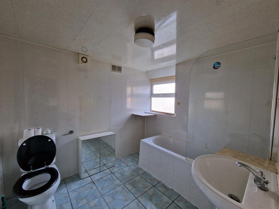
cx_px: 140
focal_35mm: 13
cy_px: 104
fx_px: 105
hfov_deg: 106.2
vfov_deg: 89.9
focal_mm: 2.2
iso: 250
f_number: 2.2
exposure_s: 1/50
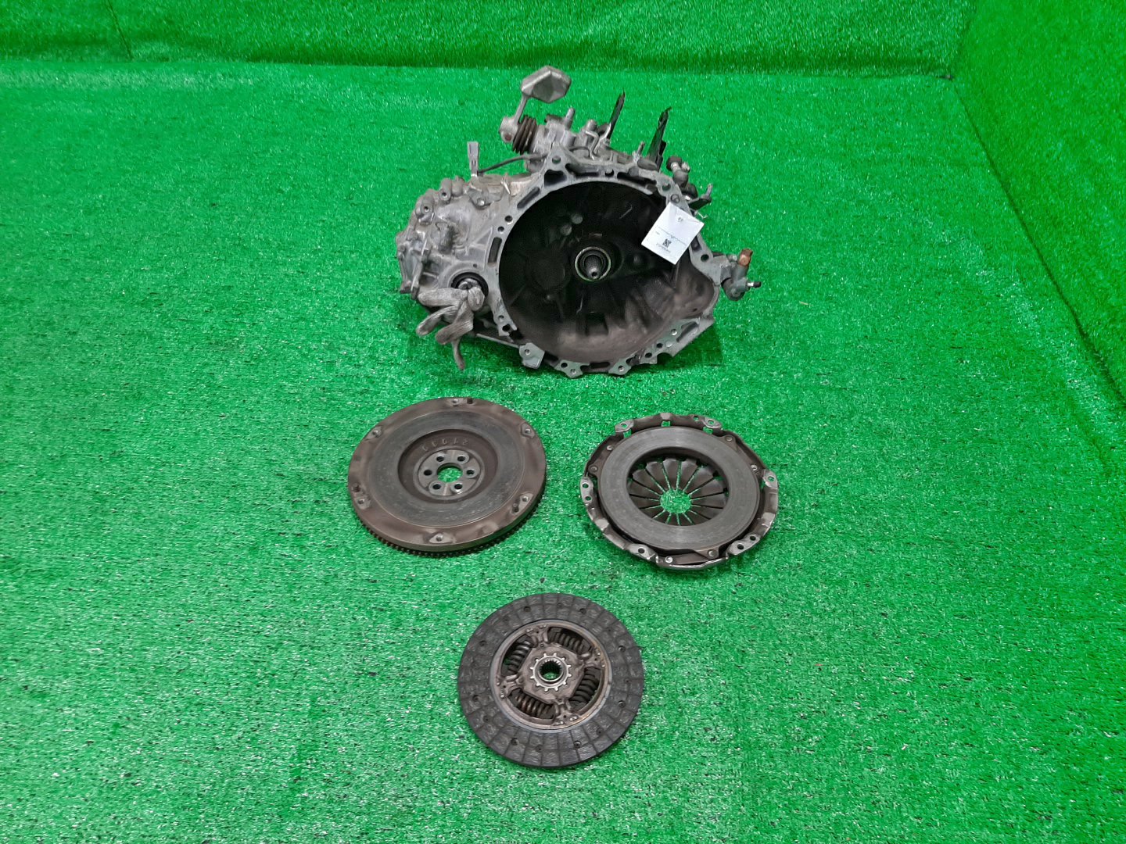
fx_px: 846
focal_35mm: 26
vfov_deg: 53.1
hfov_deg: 67.3
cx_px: 563
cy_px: 422
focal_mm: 3.93
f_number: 1.7
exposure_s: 1/50
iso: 101
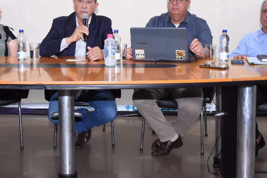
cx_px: 119
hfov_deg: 34.4
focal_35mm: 58
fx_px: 430
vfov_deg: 23.1
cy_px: 42
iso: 2000
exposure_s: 1/250
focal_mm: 22
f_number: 3.5
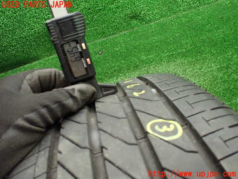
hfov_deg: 60.0
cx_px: 119
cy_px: 90
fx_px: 206
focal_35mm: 30
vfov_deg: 46.8
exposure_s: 1/125
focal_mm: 5.4
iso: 640
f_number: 2.3
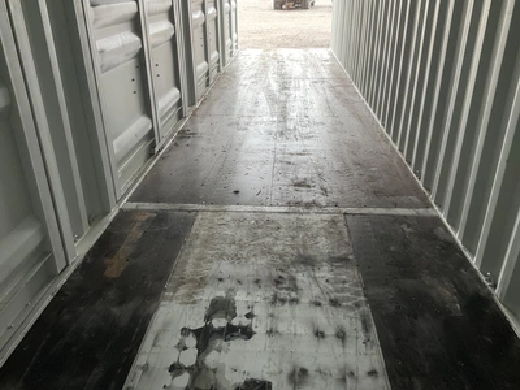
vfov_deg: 48.2
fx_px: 436
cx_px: 260
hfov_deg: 61.7
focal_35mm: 29
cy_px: 195
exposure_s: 1/60
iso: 200
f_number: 1.8
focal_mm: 3
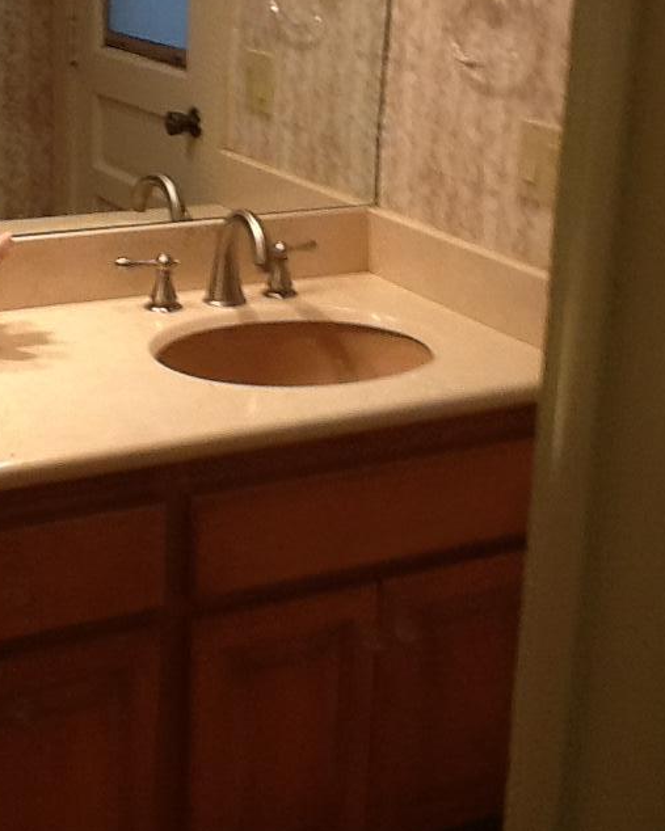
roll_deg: -3.4
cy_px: 239
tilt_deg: -15.5
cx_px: 223
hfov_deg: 23.4
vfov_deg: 28.8
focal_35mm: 65
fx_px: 1600
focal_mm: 2.03
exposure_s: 1/30
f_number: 2.4
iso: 64
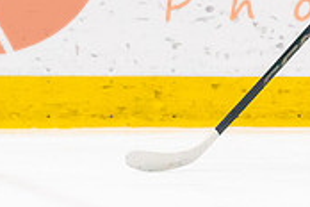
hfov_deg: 1.9
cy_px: -57
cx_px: 413
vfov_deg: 1.3
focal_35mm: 1095
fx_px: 9428
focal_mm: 200
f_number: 2.8
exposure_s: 1/1250
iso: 3200
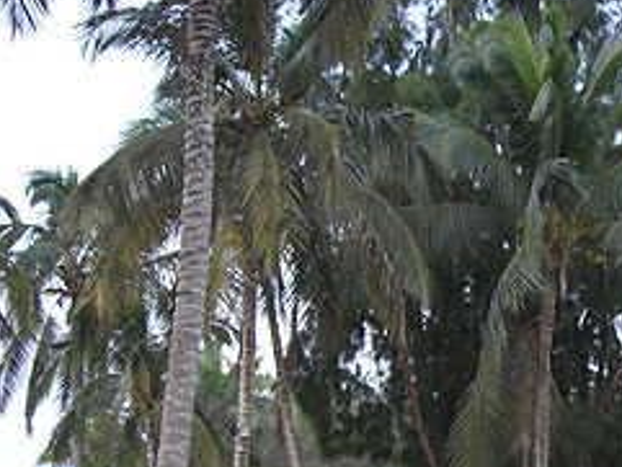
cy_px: 395
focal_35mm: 71
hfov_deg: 26.6
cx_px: 534
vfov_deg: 20.4
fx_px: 1276
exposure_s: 1/60
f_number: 2.7
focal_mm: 6.2
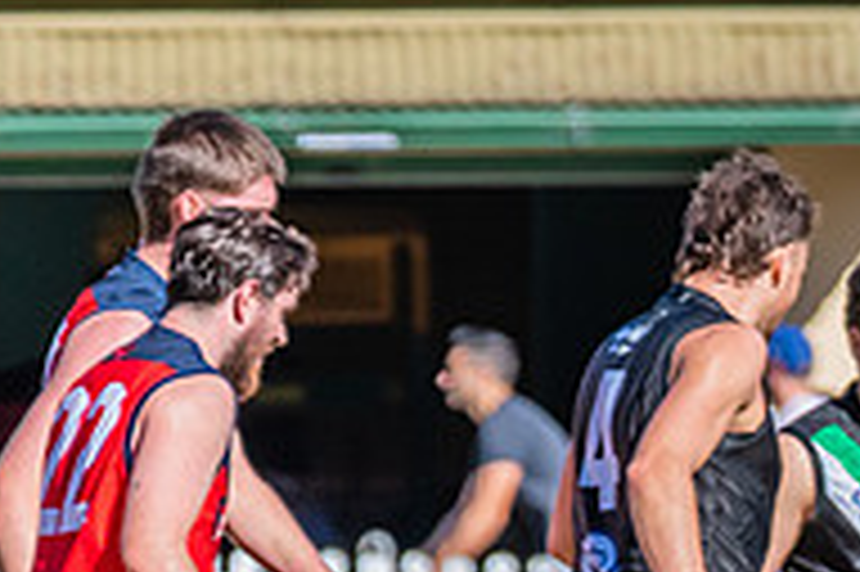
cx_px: 1591
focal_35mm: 1464
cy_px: 820
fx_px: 34942
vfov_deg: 0.9
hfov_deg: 1.4
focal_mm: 320
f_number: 9
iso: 800
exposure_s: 1/1600
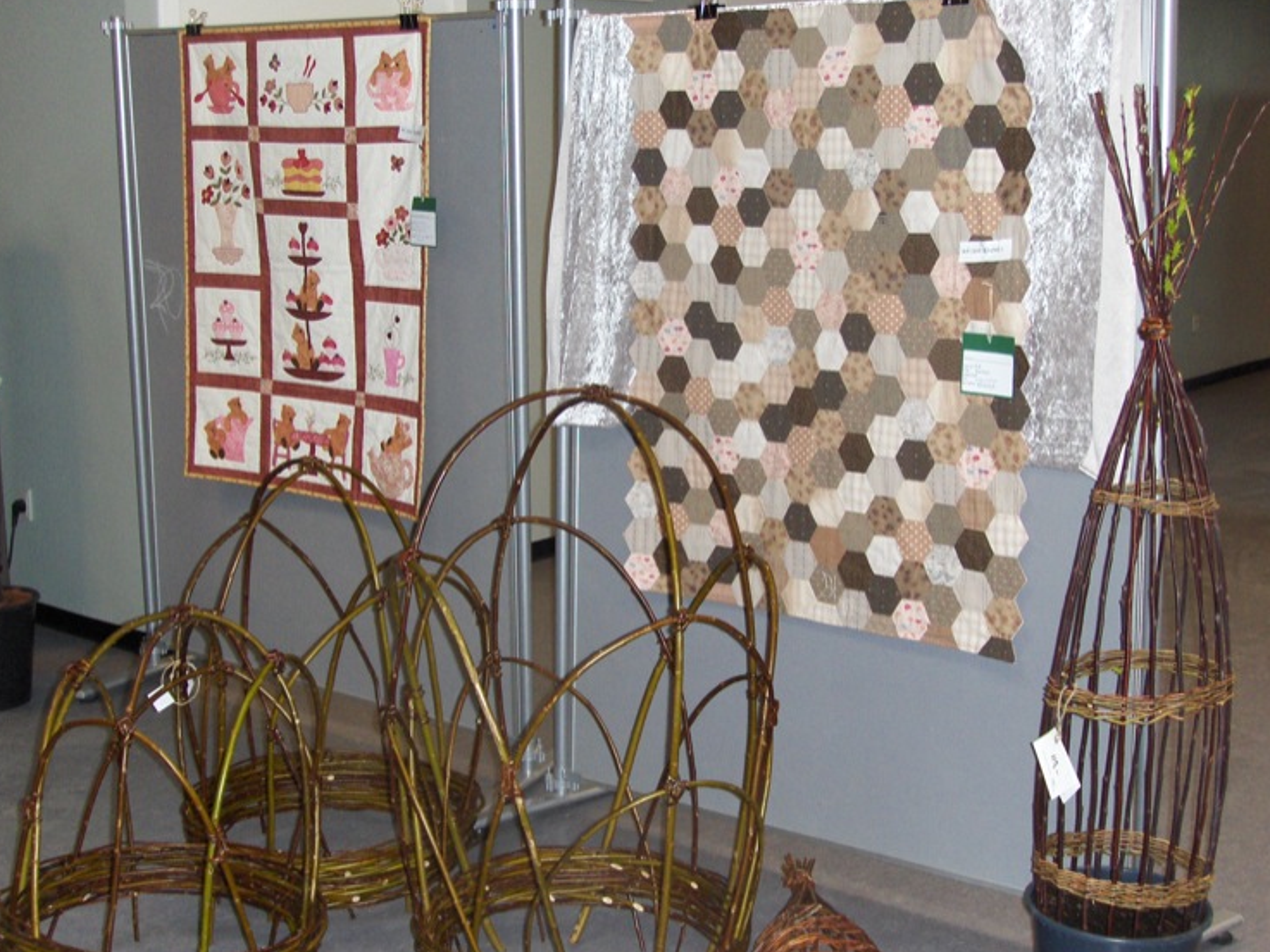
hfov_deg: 36.2
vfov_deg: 27.5
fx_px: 1944
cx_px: 634
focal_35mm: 53
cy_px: 478
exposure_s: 1/60
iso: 100
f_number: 3.7
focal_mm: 8.3
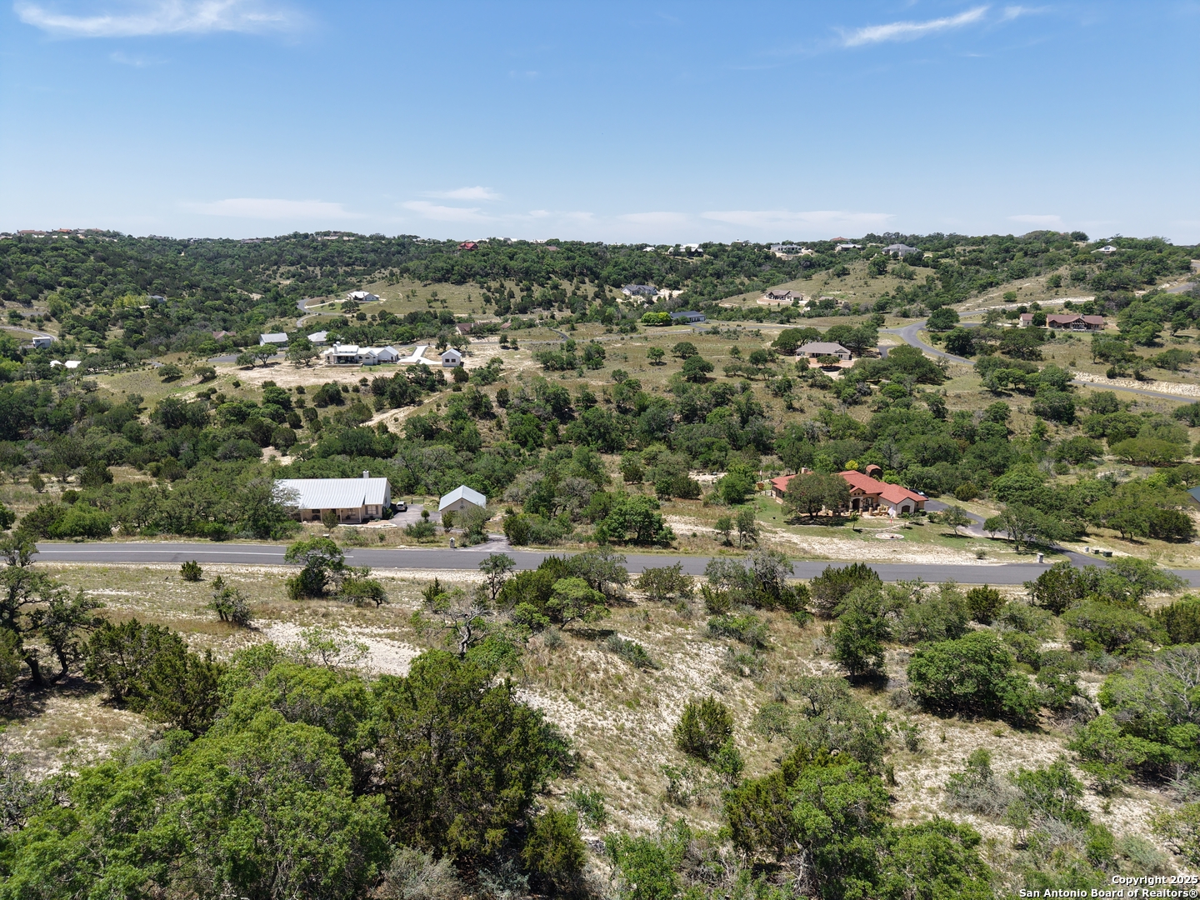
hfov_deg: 71.6
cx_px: 600
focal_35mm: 24
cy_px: 450
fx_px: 832
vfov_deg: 56.8
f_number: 1.8
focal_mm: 8.67
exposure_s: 1/3200
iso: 170
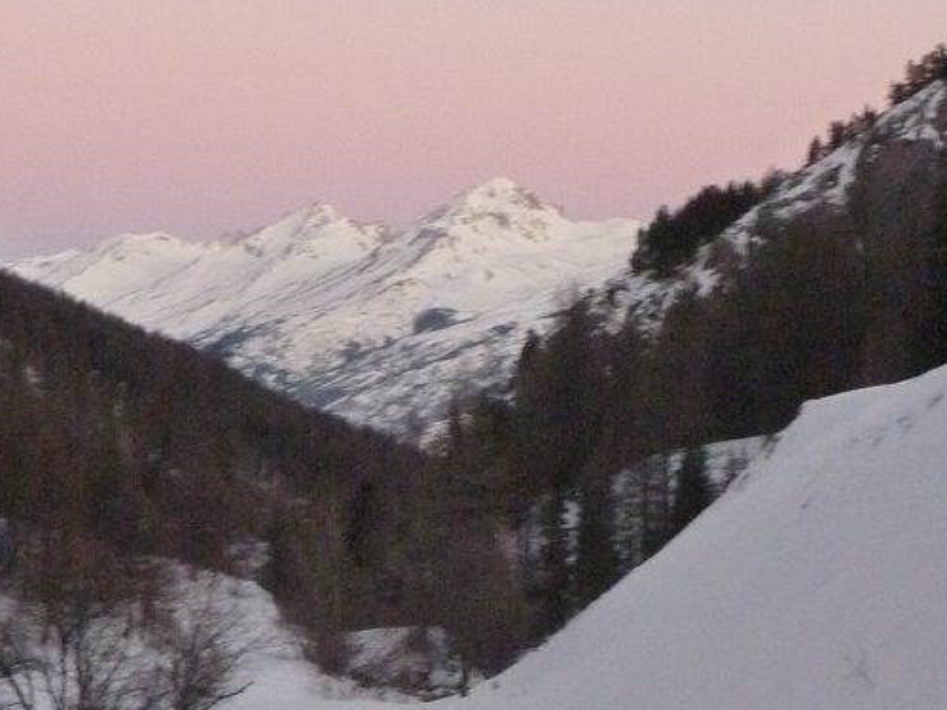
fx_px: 2845
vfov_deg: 14.2
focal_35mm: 104
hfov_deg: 18.9
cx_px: 354
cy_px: 343
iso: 800
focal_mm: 7.4
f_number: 4.2
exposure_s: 1/40
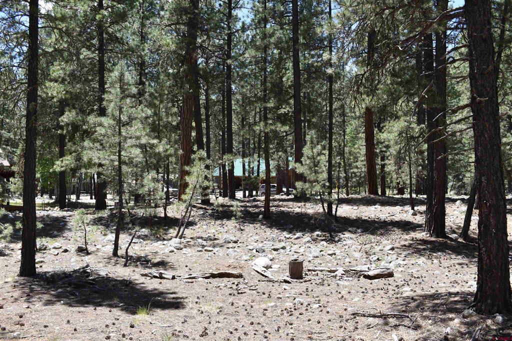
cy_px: 170
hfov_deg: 53.1
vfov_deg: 36.8
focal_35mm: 36
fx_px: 512
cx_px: 256
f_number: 7.1
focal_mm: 24
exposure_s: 1/250
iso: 200
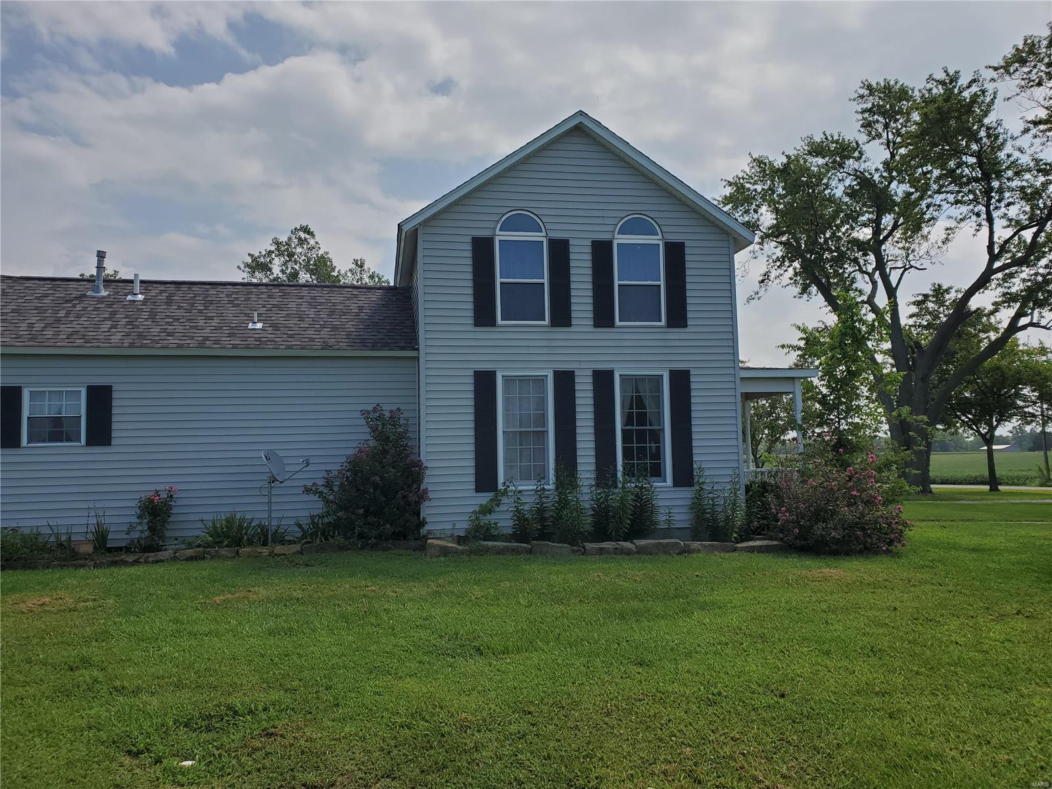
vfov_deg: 53.1
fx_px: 790
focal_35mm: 26
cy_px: 394
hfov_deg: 67.3
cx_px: 526
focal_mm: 4.3
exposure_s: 1/2169
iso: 50
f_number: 2.4
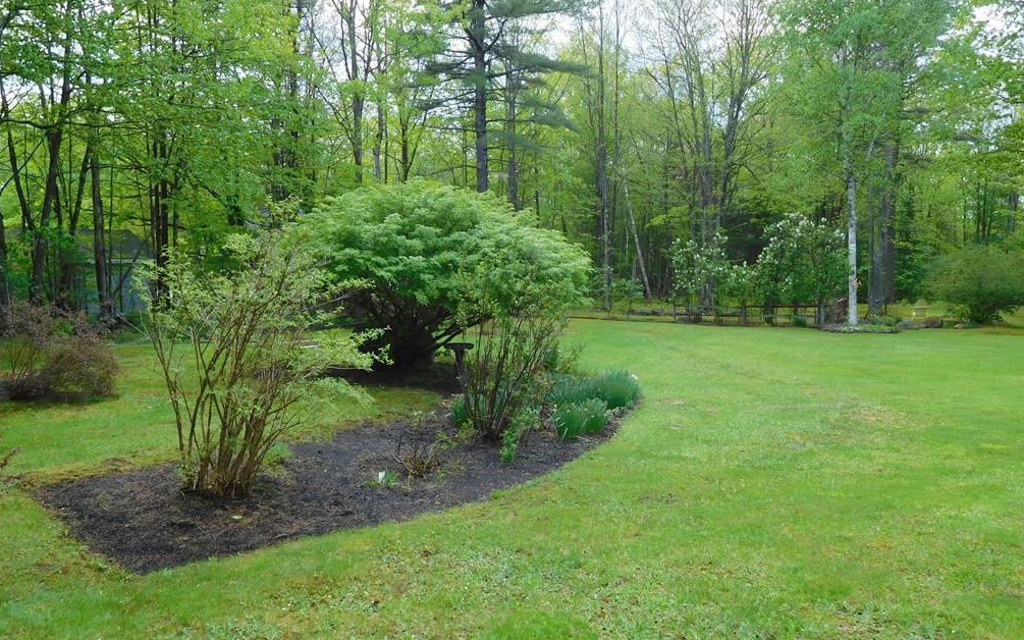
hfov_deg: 68.4
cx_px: 517
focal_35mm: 27
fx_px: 753
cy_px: 323
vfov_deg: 46.0
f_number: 3.4
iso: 125
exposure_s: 1/320
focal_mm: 4.5
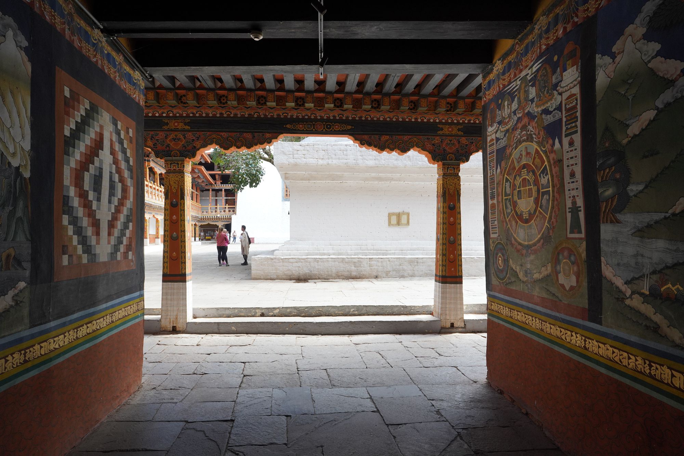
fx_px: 456
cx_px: 342
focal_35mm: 24
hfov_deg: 73.7
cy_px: 228
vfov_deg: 53.1
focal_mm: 24
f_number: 13
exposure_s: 1/100
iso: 800
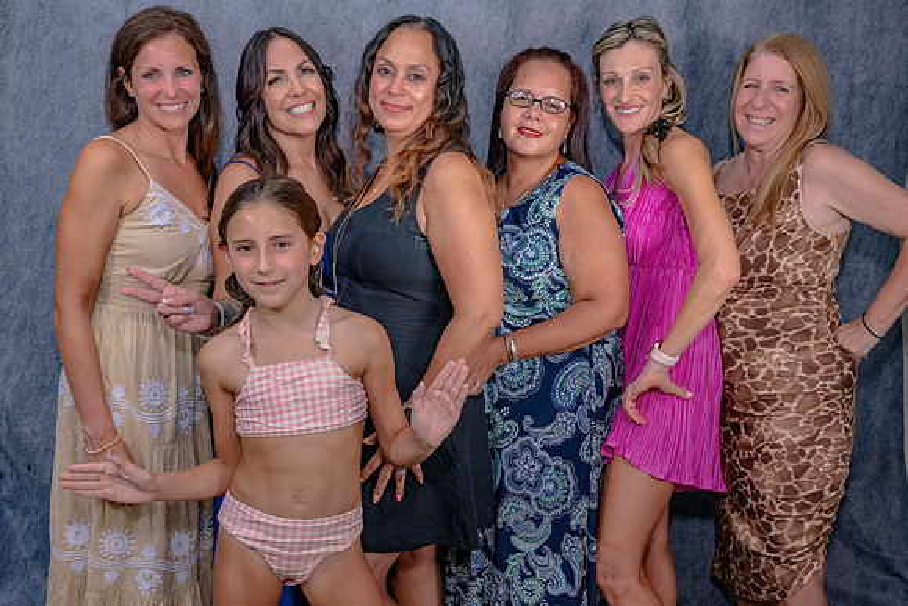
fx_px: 932
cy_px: 295
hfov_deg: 51.9
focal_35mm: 37
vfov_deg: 36.0
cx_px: 442
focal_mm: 36
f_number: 5.6
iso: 800
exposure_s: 1/1000
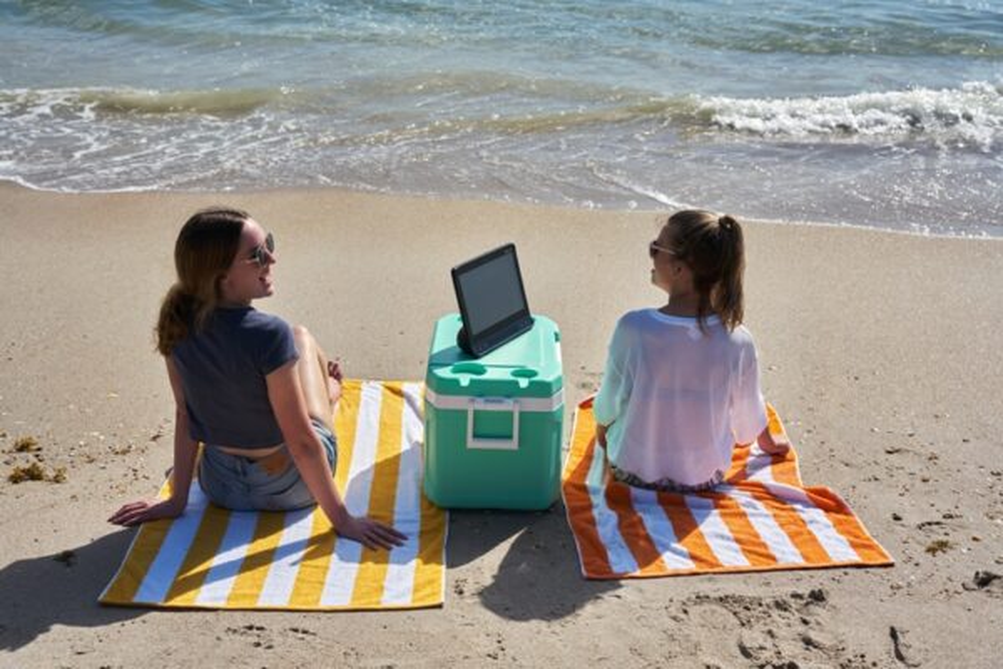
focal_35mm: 48
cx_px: 502
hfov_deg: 41.4
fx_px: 1326
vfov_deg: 28.3
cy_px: 334
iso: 125
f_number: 5.6
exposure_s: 1/1000
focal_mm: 47.6
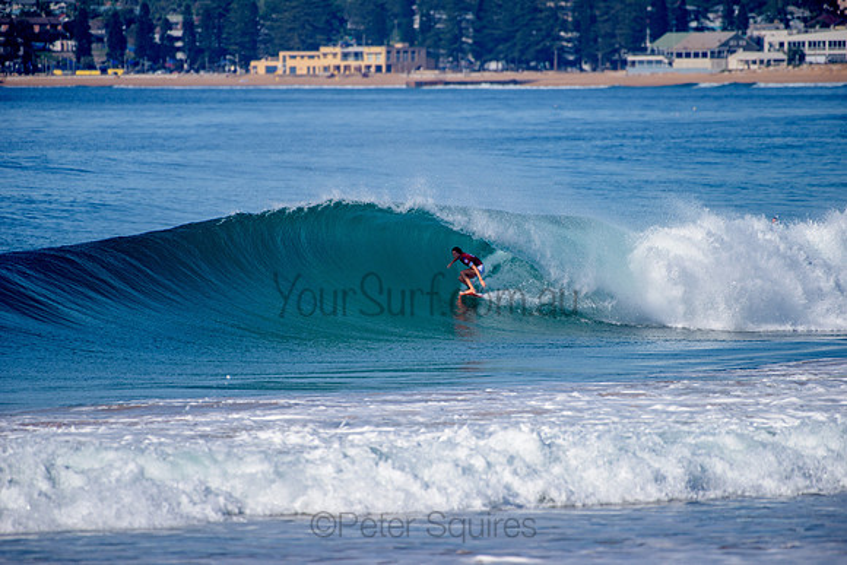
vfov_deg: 2.8
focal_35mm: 500
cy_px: 282
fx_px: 11766
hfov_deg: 4.1
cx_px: 424
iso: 125
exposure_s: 1/1600
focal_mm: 500
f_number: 5.6
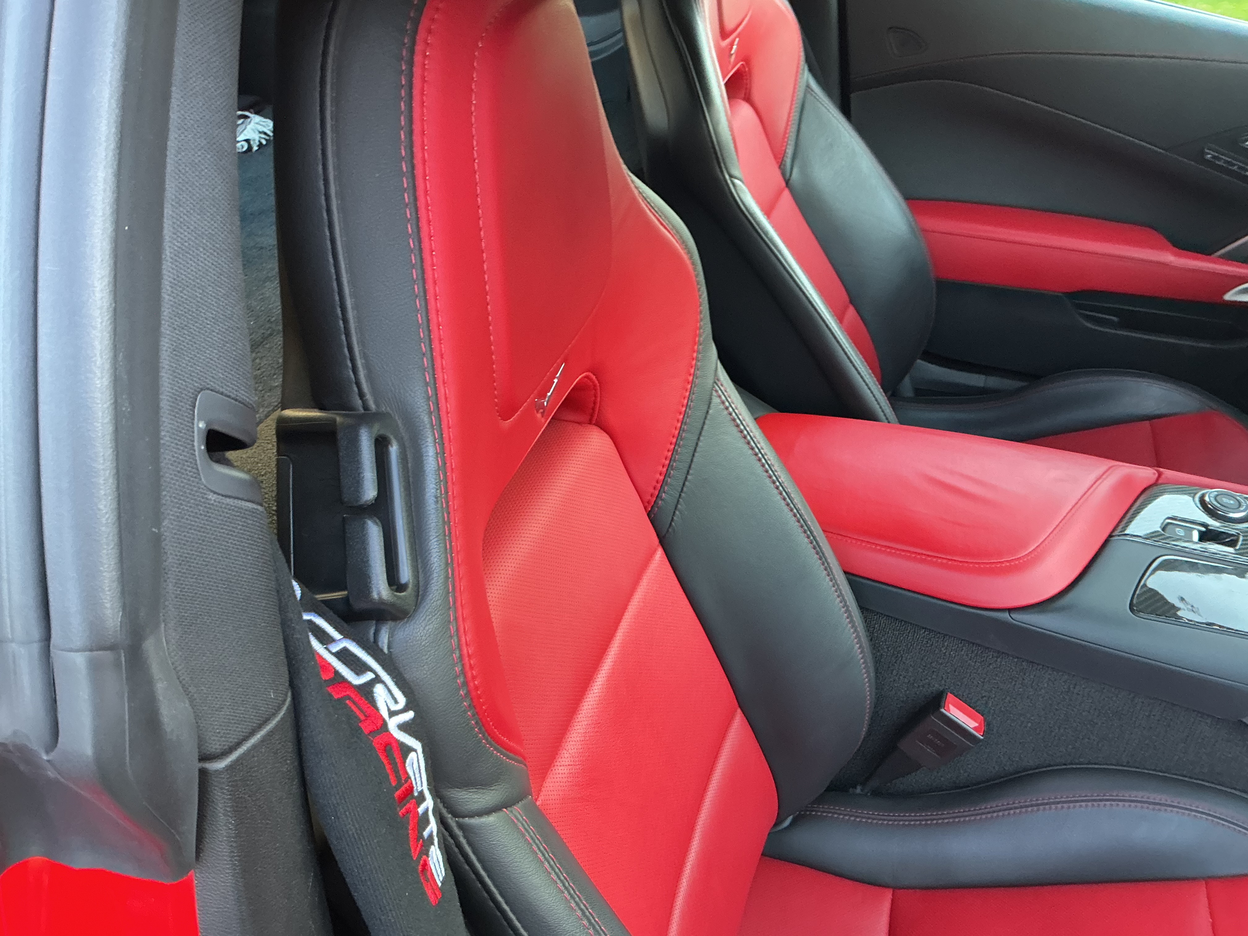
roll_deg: +3.0
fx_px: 1046
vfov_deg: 48.2
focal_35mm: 29
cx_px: 624
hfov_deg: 61.7
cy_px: 468
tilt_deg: -34.9
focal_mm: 3
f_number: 1.8
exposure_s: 1/60
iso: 125
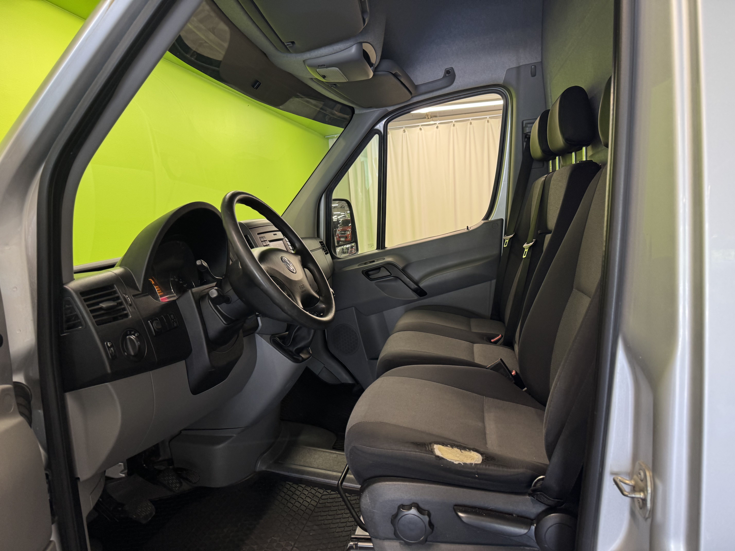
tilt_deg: -6.8
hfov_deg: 71.6
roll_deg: +2.2
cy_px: 276
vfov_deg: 56.8
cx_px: 368
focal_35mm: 24
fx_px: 510
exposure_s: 1/100
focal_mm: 6.76
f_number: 1.78
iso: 100
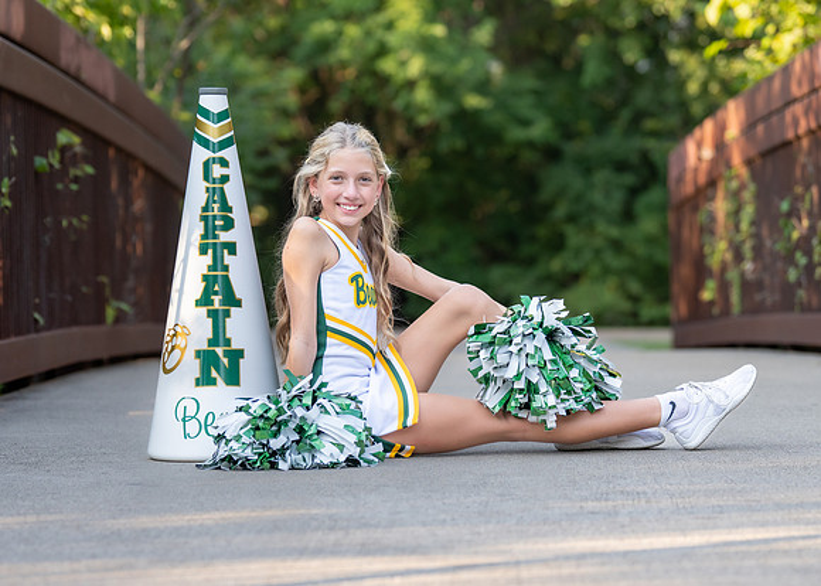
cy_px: 289
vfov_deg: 10.2
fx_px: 3291
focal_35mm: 141
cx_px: 375
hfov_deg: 14.2
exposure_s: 1/800
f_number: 2.8
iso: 320
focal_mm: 94
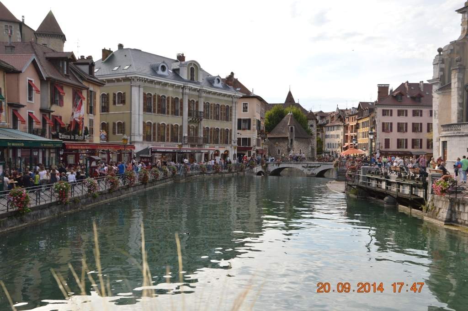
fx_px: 487
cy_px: 156
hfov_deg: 51.3
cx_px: 234
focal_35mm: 38
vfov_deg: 35.4
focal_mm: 25
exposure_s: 1/200
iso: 100
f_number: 7.1
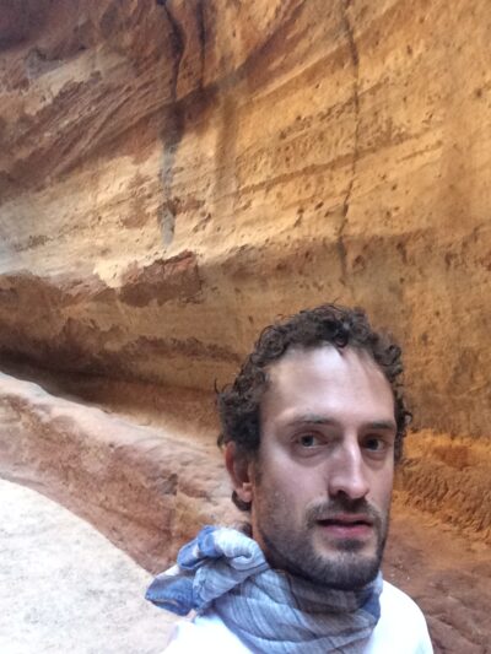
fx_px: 624
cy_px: 327
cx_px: 246
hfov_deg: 43.0
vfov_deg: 55.3
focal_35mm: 33
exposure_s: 1/30
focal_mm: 2.15
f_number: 2.4
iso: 320
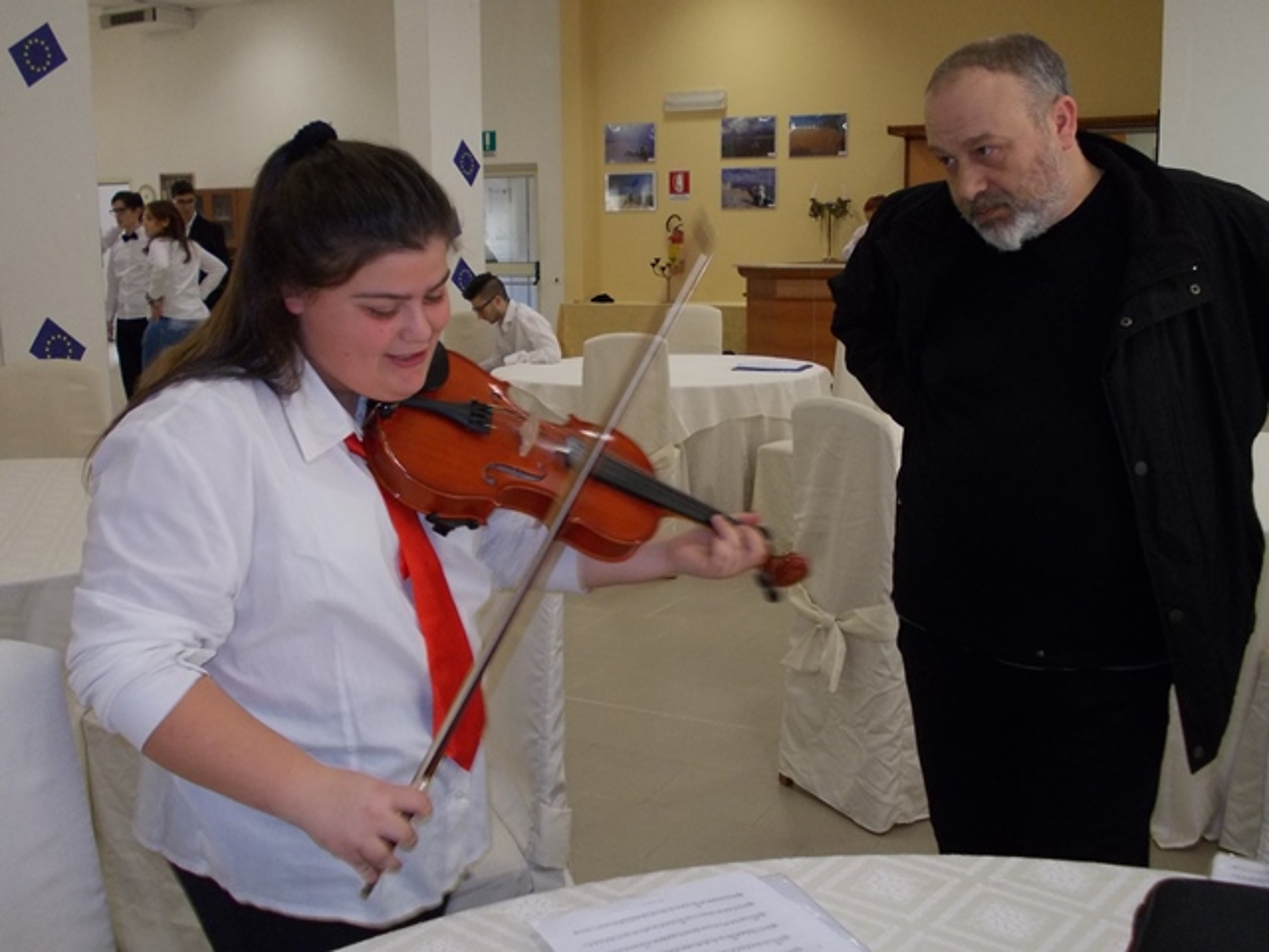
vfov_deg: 37.7
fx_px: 1393
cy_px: 476
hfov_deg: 49.0
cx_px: 634
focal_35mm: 38
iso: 200
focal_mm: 5.3
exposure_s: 1/30
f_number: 3.1
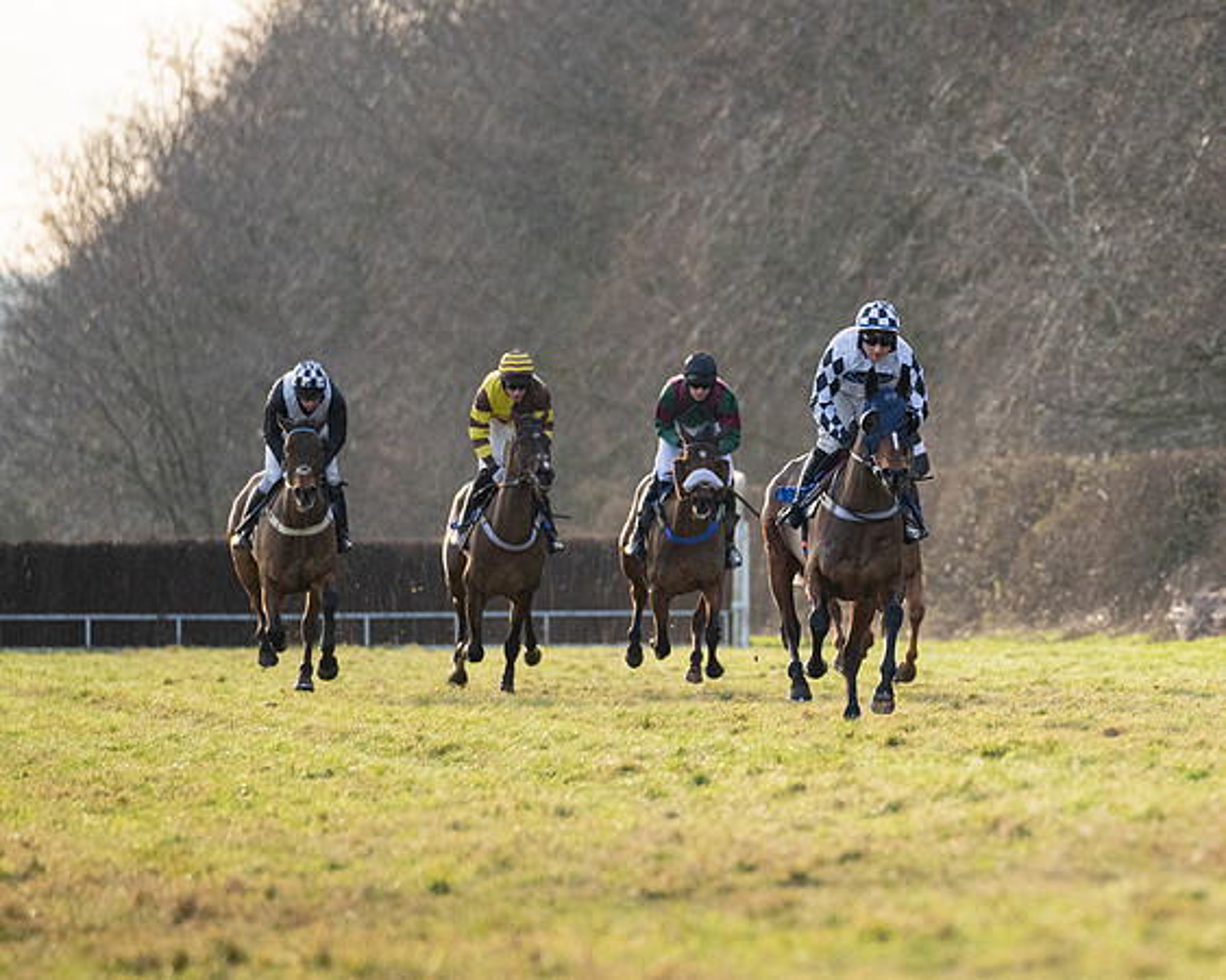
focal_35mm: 393
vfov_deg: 3.9
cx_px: 1050
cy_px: 465
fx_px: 14271
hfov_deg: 4.9
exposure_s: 1/8000
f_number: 2.8
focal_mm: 200
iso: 800
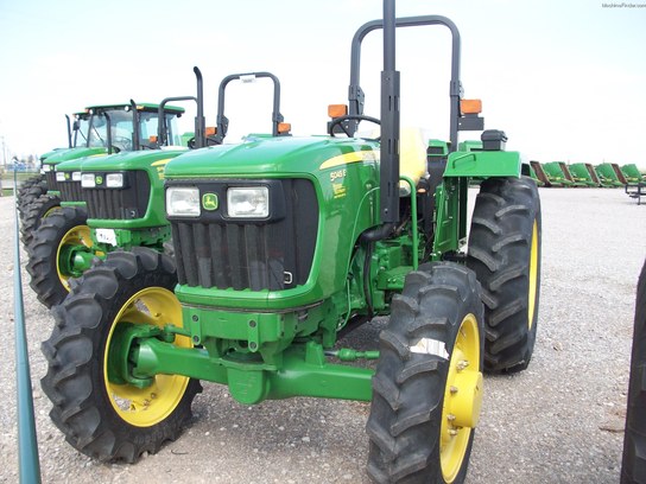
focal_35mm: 34
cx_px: 323
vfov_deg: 41.8
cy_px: 242
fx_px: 635
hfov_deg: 54.0
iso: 64
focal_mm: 5.7
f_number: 2.8
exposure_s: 1/369
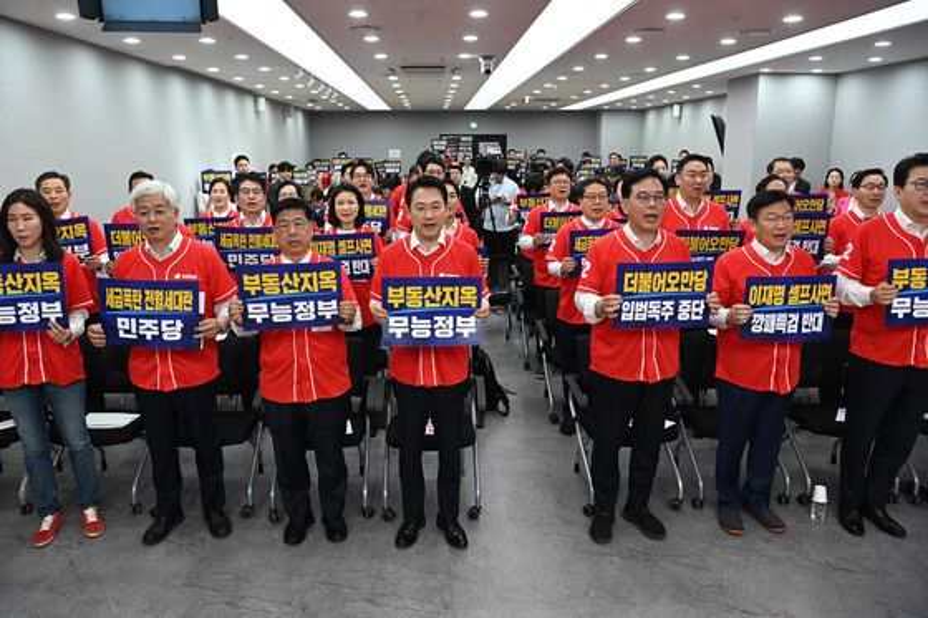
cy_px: 309
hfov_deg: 65.5
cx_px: 464
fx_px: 722
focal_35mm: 28
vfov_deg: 46.4
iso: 2000
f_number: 7.1
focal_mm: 28
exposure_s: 1/250
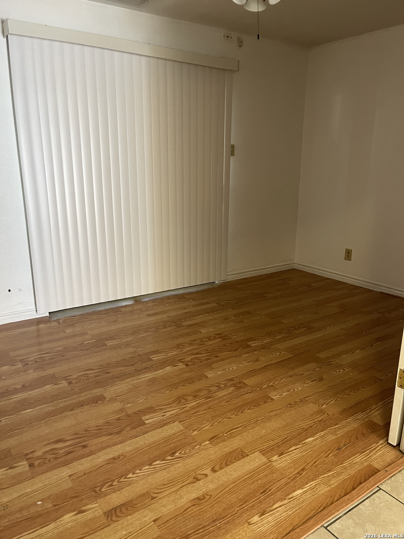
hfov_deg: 53.1
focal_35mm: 26
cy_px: 270
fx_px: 405
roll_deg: +0.7
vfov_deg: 67.3
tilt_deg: -13.8
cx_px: 202
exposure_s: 1/60
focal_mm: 5.1
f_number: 1.6
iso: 200
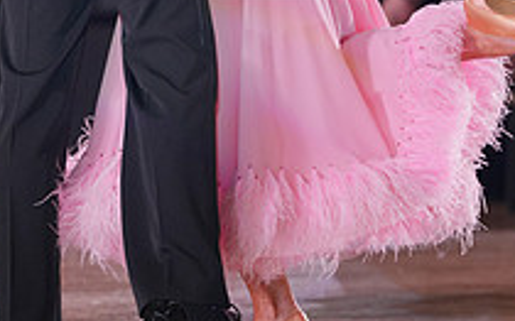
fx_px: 7196
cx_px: 222
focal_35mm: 513
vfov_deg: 2.6
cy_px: -83
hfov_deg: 4.1
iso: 1000
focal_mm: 182
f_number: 2.8
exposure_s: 1/500
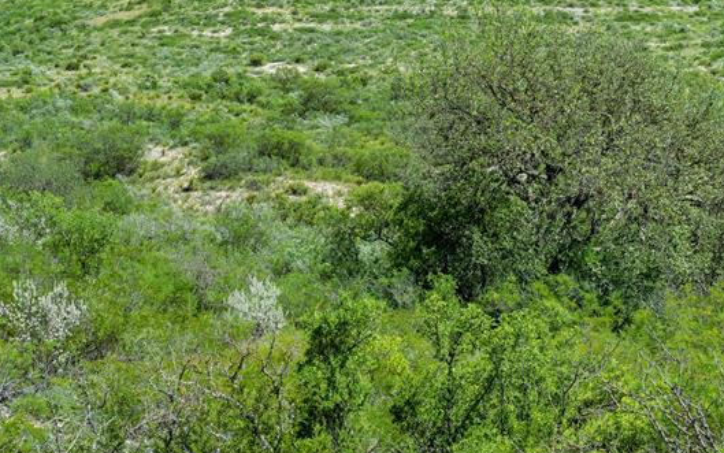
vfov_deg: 17.5
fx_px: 1441
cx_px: 491
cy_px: 18
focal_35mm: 73
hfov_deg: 28.0
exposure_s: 1/80
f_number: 11
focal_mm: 37
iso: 80
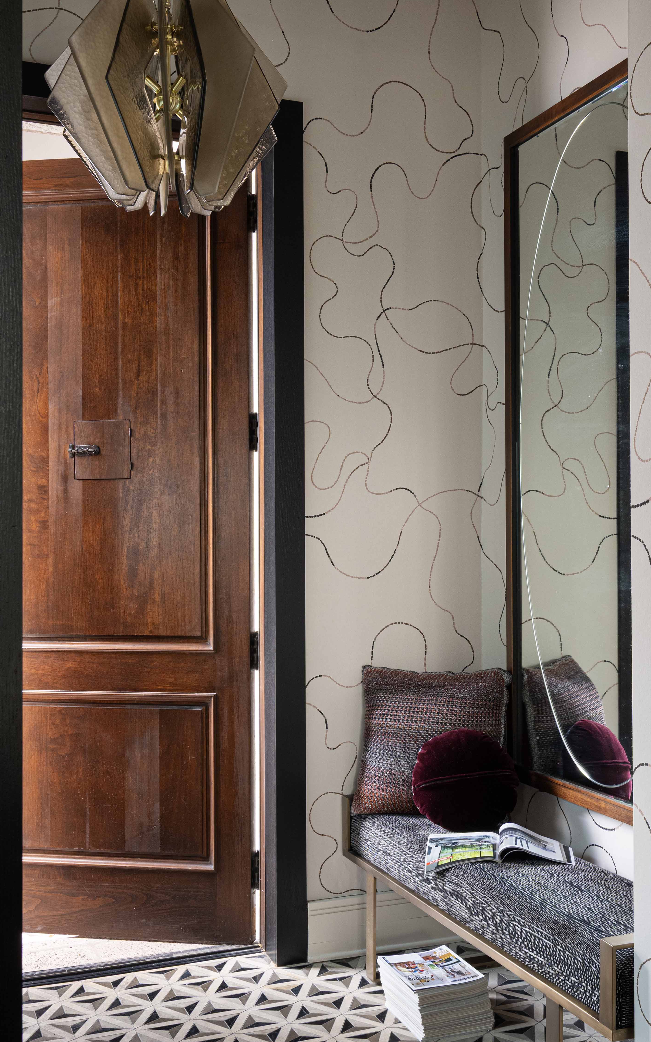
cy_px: 517
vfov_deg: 50.4
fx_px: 1107
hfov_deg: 32.6
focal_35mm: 39
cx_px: 399
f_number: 9
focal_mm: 21.5
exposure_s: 1.3
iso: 500
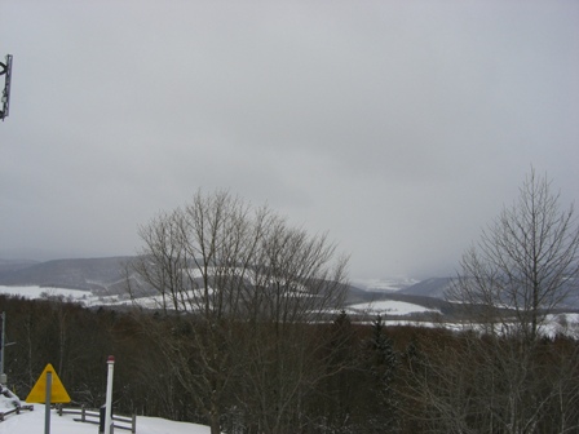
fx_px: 636
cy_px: 217
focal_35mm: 38
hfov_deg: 49.0
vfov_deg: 37.7
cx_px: 290
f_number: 4.3
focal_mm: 6.2
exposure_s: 1/1000
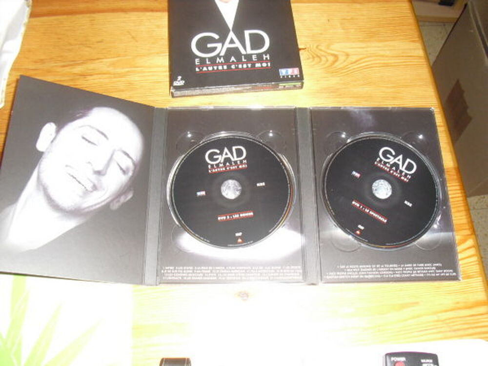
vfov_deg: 39.7
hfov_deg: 51.4
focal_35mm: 36
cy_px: 183
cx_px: 244
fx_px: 508
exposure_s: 1/60
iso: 200
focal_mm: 6.3
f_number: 3.1
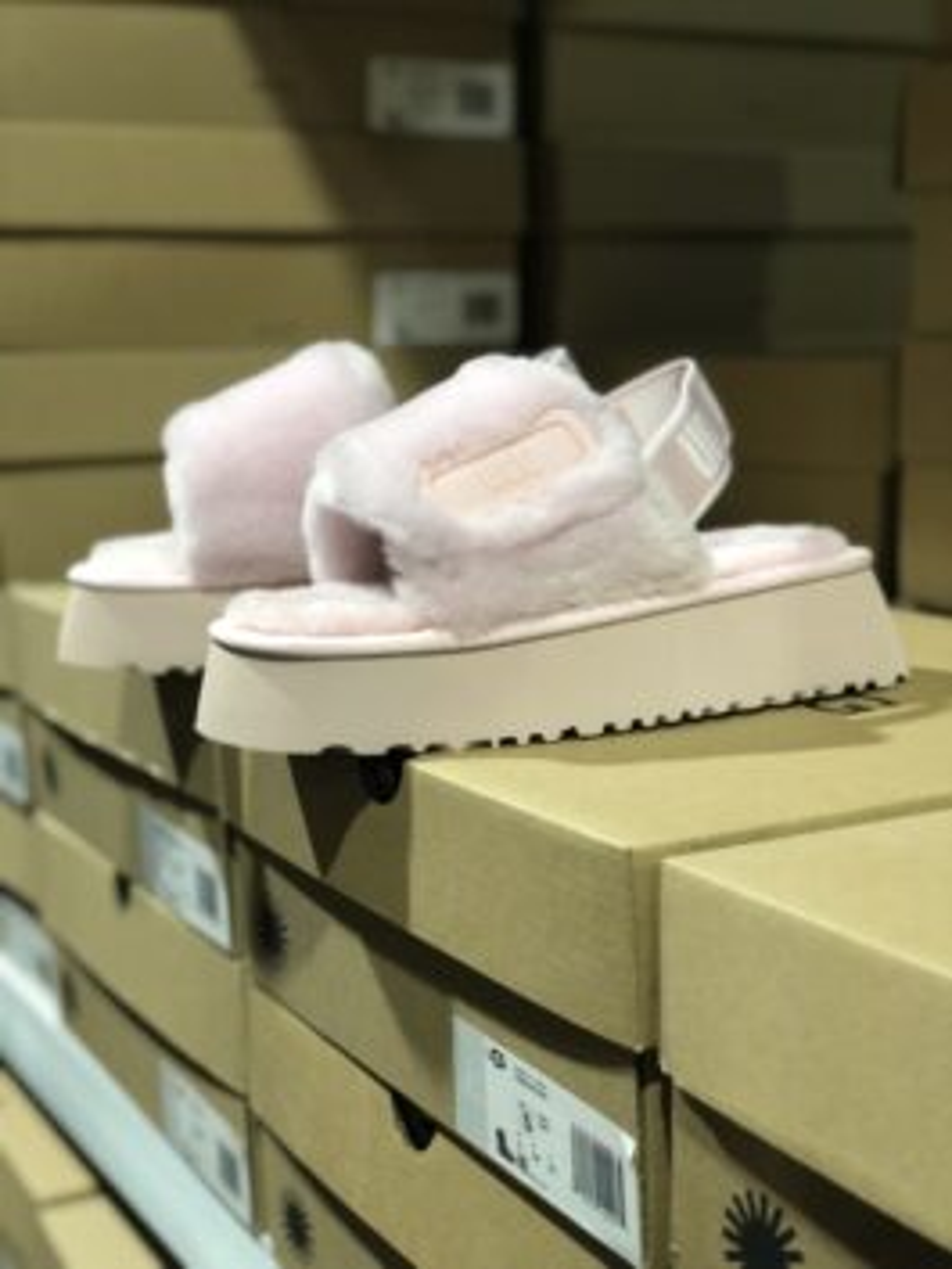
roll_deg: +0.2
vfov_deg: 36.8
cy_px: 634
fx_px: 1906
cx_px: 476
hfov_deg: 28.0
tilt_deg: -9.3
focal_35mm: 52
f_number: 2.4
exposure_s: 1/25
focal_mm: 6
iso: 160
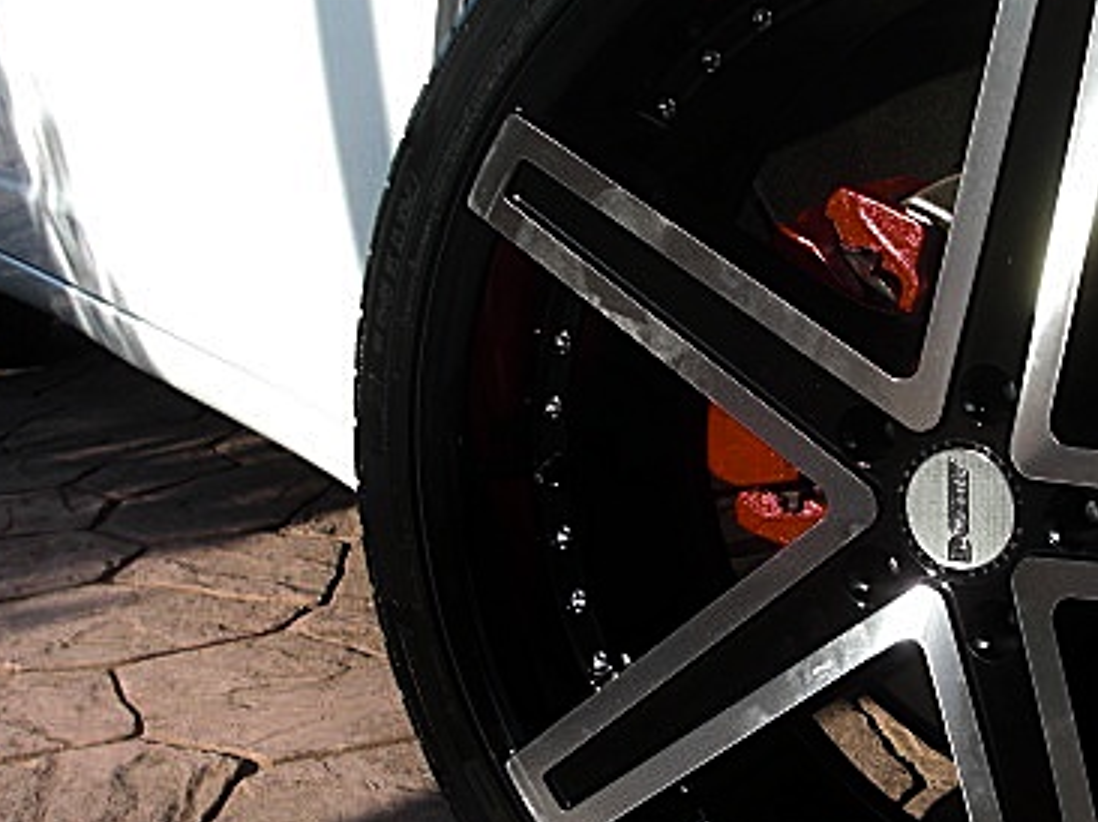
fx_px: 1997
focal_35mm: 63
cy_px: 480
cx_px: 774
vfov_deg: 23.2
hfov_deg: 30.4
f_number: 2.8
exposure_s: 1/400
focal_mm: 6.3
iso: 50
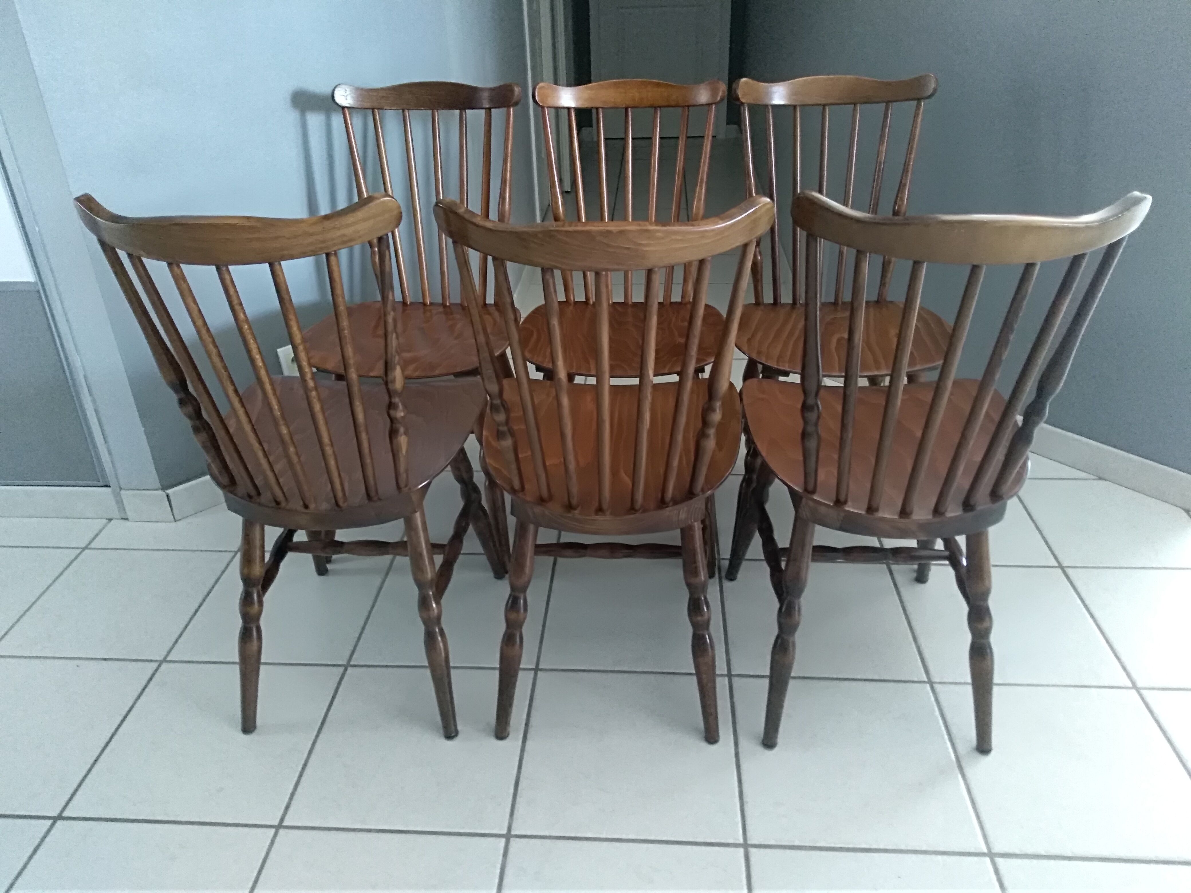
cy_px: 446
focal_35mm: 26
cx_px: 596
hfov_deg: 67.3
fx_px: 895
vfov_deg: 53.1
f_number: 2
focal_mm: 3.54
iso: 706
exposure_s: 1/30
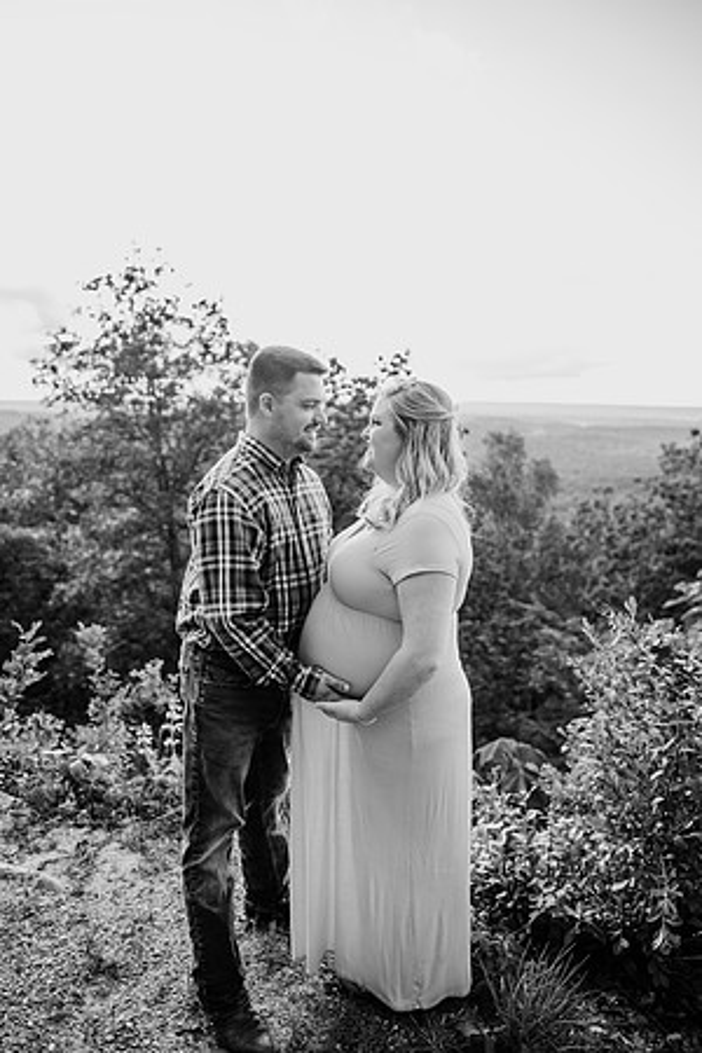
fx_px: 702
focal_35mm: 24
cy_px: 526
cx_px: 351
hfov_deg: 53.1
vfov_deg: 73.7
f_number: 2.5
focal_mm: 24
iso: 320
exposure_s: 1/640
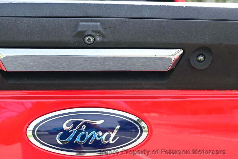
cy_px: 80
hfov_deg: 34.2
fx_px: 387
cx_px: 119
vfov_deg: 23.2
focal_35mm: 58
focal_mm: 39
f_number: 5.6
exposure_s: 1/125
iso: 100
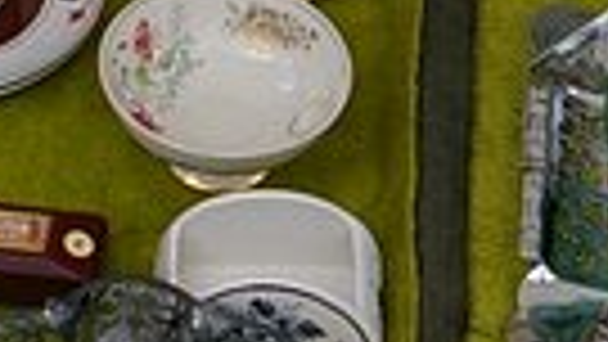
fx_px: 4047
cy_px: -326
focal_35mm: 251
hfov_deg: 8.6
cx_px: 365
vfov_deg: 4.8
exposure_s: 1/125
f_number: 6.7
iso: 200
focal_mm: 21
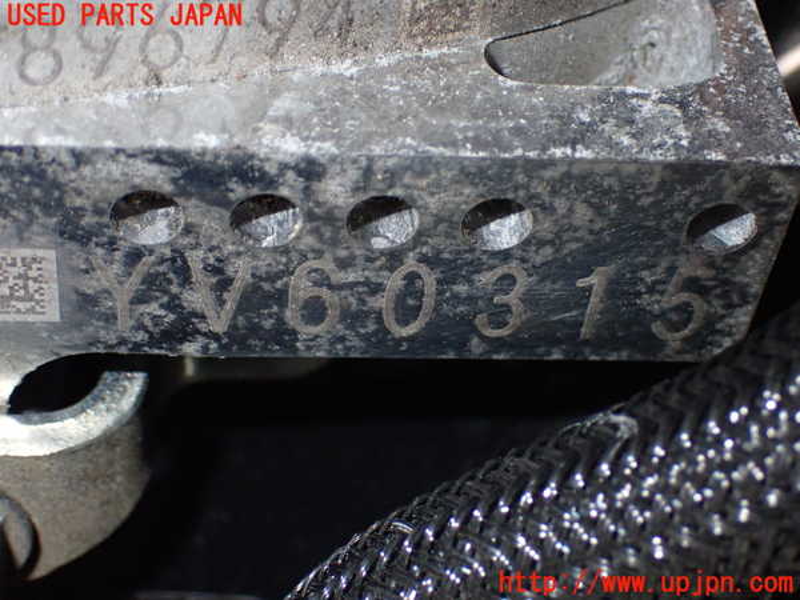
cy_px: 300
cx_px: 400
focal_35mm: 67
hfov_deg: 29.0
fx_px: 1548
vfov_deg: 21.9
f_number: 11
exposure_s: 1/60
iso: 800
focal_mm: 11.88
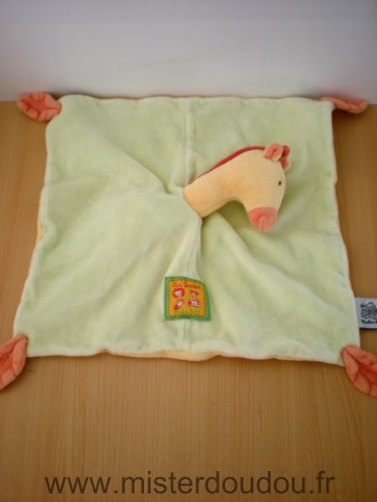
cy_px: 251
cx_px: 188
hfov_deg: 37.7
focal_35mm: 38
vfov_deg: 49.0
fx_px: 552
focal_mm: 6.3
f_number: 3.1
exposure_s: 1/54
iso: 64
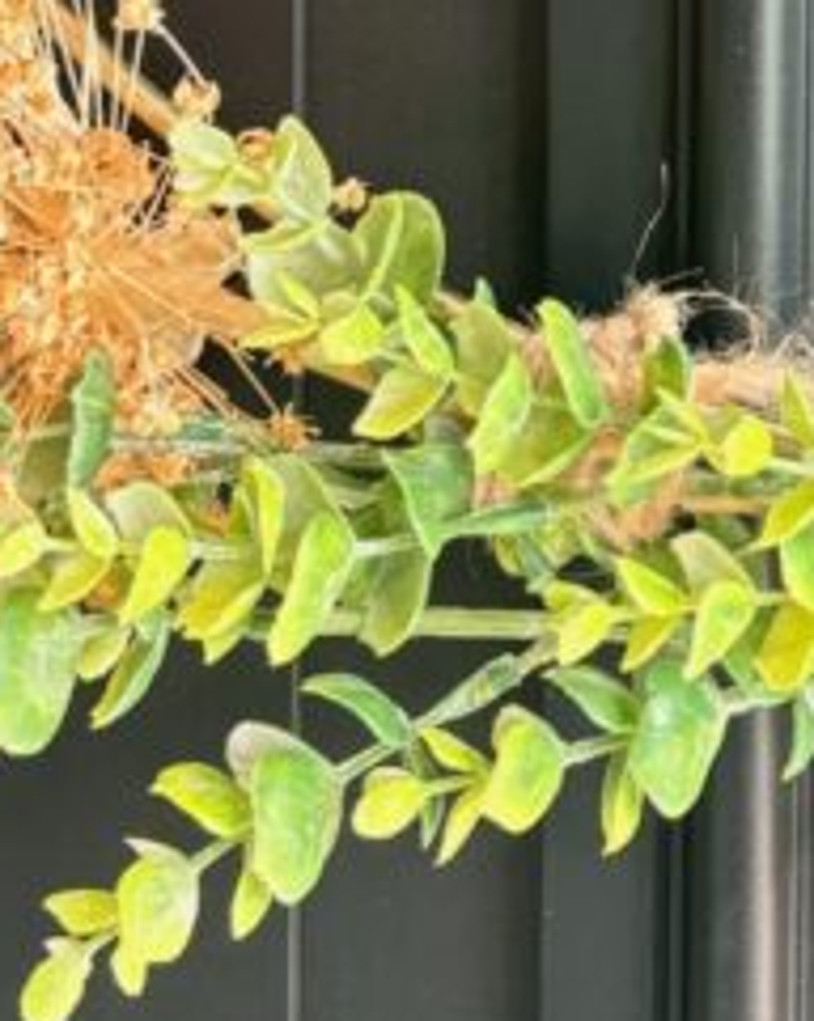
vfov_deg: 15.8
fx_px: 3261
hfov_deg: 13.5
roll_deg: -0.4
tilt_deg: -0.8
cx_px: 1170
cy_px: -682
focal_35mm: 108
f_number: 1.6
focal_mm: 5.96
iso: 125
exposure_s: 1/97
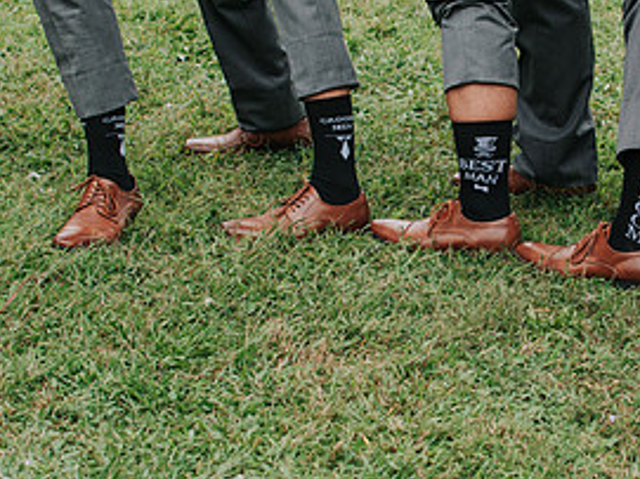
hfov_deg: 18.1
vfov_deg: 13.7
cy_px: 169
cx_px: 486
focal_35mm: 108
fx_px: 1996
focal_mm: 35
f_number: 3.2
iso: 200
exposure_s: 1/1600
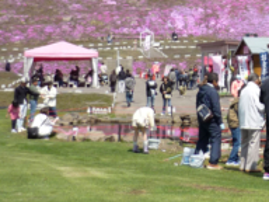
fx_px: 925
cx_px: 370
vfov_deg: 12.2
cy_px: -35
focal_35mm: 119
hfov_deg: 15.6
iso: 100
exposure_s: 1/125
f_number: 8
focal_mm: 6.3
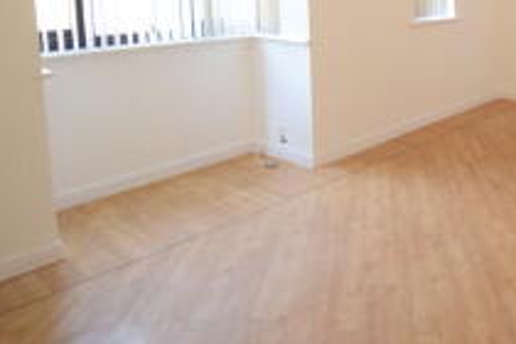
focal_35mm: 34
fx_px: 487
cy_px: 33
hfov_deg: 49.9
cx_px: 459
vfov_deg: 36.4
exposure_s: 1/60
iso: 720
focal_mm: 10
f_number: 4.5
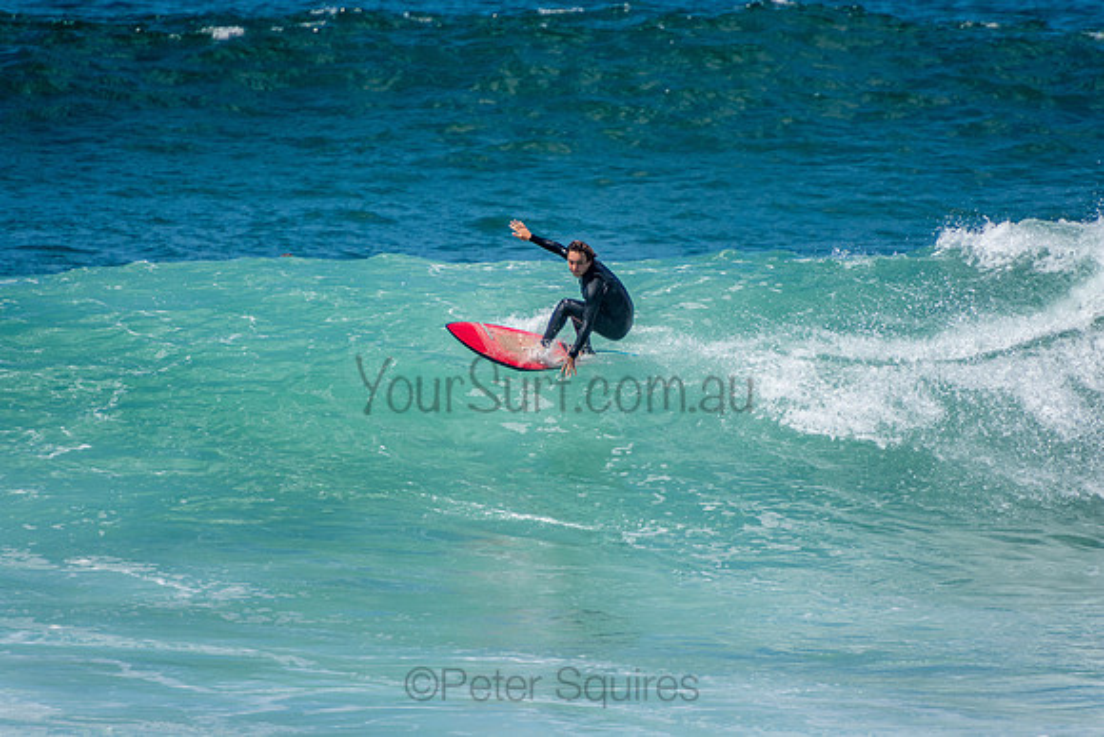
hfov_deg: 3.4
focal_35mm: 600
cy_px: 368
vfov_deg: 2.3
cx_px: 552
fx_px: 18403
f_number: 5.6
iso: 360
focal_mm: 400
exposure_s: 1/2000
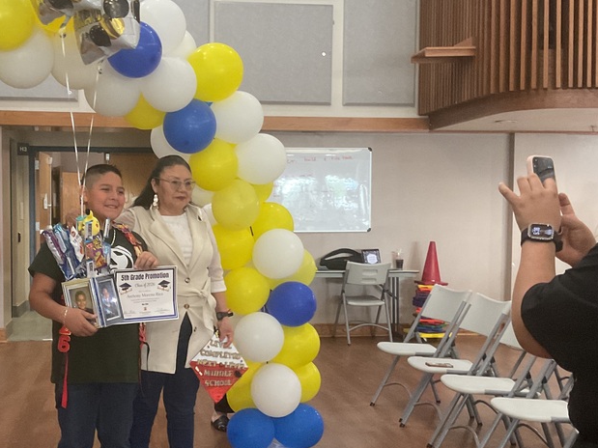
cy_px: 246
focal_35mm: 48
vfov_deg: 30.2
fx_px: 829
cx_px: 215
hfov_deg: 39.3
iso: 320
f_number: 1.8
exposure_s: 1/40
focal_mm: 3
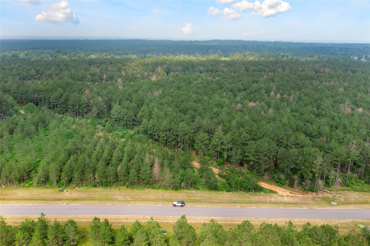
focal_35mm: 28
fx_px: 288
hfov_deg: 65.5
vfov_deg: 46.4
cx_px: 185
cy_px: 123
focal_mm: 10.26
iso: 100
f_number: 8
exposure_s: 1/60
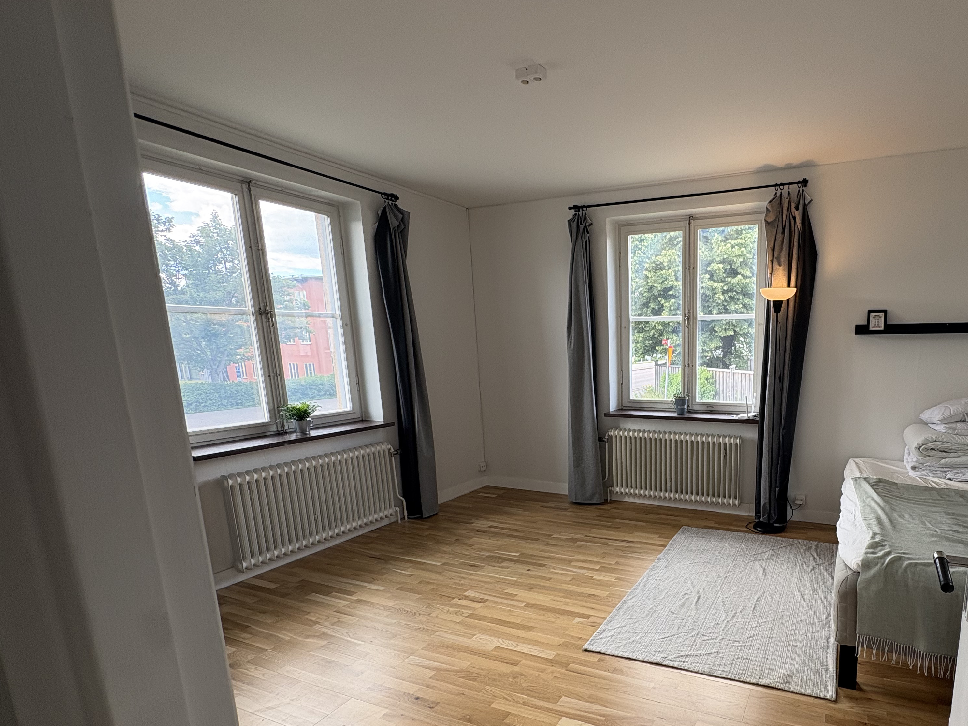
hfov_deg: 81.8
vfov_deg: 67.9
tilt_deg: -10.6
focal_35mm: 19
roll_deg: +1.0
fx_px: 531
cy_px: 442
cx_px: 646
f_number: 2.2
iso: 80
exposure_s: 1/99
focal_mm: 2.22
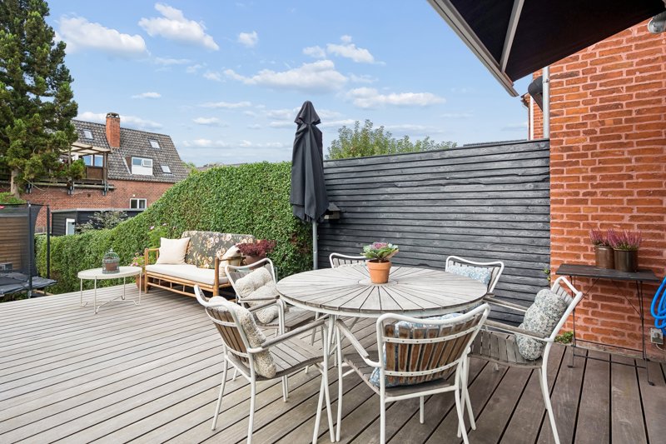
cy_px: 222
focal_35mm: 19
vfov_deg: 64.5
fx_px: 351
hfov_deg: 86.9
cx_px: 333
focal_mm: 19
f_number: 4
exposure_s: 1/2000
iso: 400
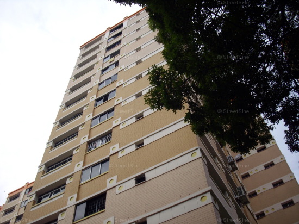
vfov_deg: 38.6
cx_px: 150
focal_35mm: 37
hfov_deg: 50.2
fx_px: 319
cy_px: 112
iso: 80
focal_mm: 6.2
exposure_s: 1/160
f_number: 5.6
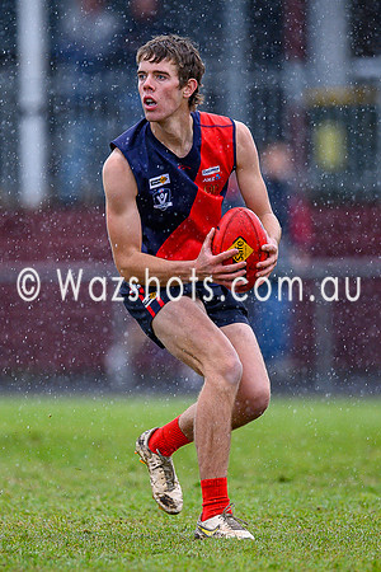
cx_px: 175
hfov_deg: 1.3
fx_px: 16352
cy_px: 323
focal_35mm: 1030
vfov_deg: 2.0
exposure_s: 1/1250
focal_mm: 500
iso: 900
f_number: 4
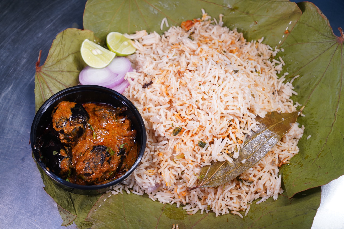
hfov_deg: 28.8
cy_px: 114
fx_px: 669
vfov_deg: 19.5
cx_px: 172
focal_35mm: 70
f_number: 8
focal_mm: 70
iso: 800
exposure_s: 1/125
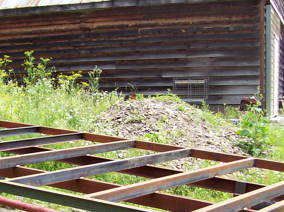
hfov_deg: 25.7
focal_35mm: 74
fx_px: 607
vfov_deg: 19.4
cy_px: 198
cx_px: 44
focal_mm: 6
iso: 80
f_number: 2.7
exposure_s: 1/697
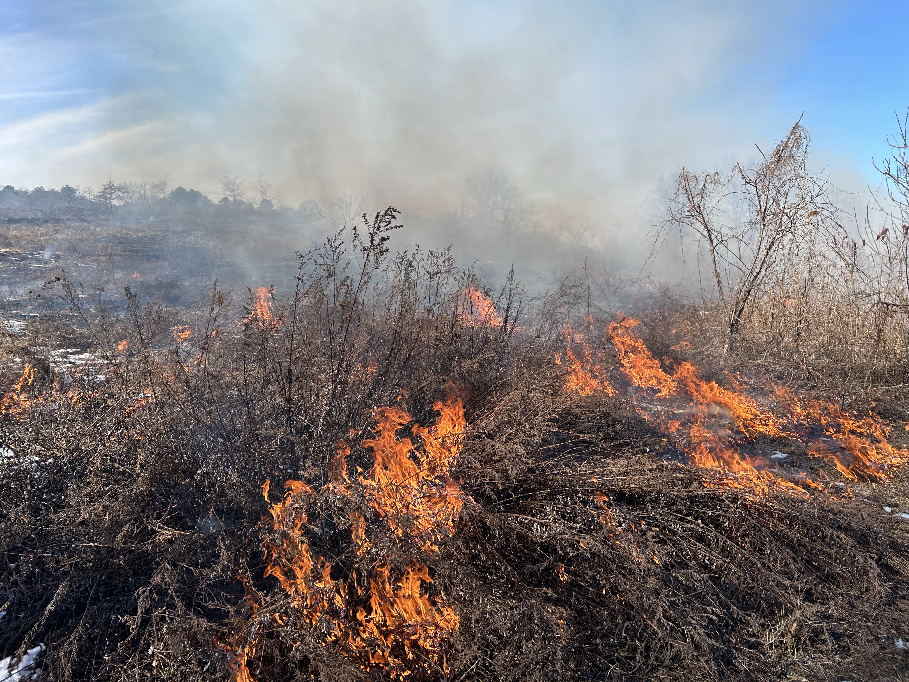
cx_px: 454
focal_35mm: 26
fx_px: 683
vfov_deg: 53.1
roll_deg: -1.8
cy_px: 341
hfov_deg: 67.3
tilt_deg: -6.5
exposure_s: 1/2208
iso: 50
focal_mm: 5.7
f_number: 1.5
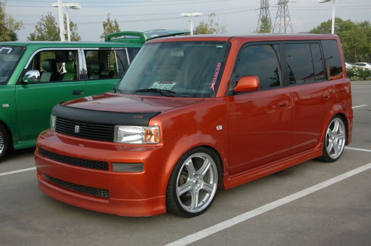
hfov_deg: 45.0
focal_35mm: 44
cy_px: 123
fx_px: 448
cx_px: 186
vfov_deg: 30.8
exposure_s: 1/500
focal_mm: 29
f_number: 5
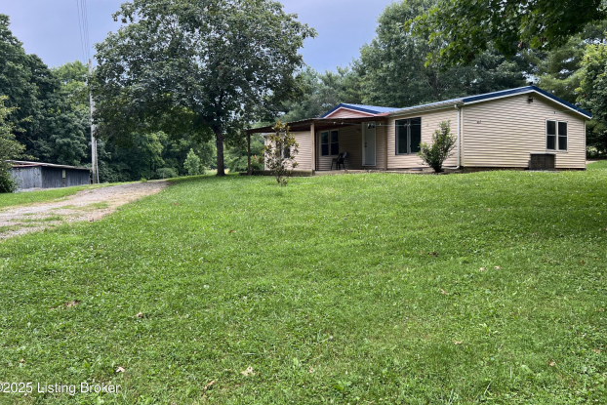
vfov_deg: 44.8
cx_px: 317
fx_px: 489
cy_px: 166
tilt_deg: +1.4
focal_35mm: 29
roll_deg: +0.1
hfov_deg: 63.6
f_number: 1.5
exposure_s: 1/614
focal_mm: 5.7
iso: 50
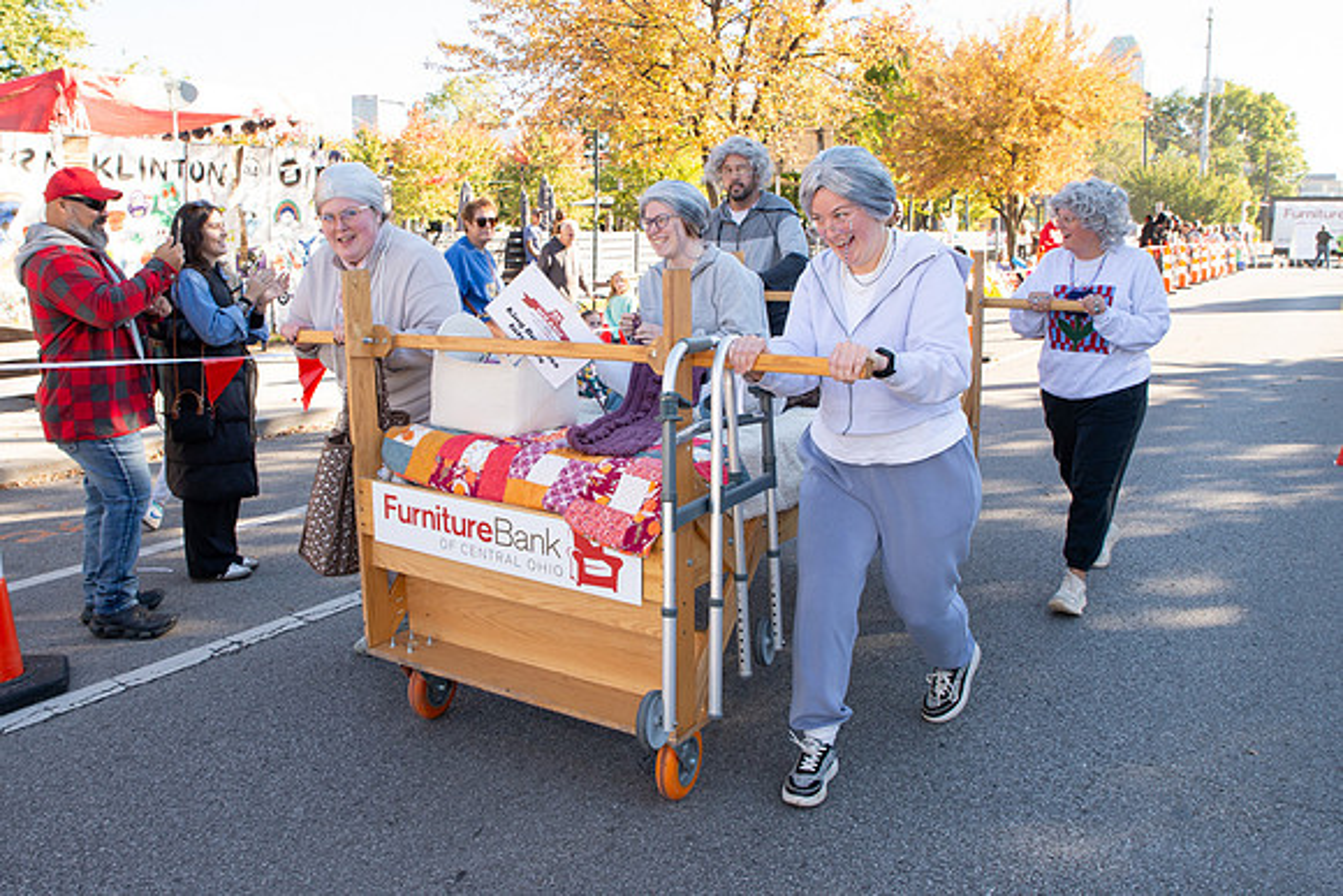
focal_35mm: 29
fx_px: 1087
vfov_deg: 44.8
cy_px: 420
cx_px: 621
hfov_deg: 63.3
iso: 640
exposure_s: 1/200
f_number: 8
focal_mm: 24
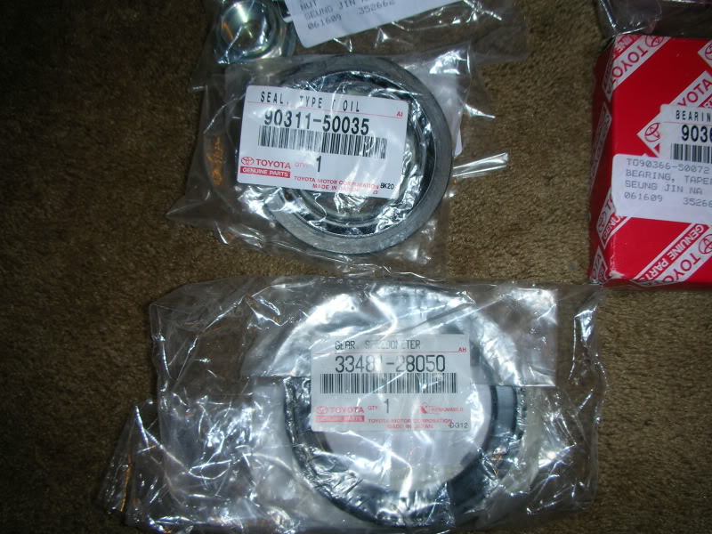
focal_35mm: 35
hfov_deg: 52.6
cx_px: 356
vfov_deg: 40.7
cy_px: 267
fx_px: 720
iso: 50
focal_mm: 5.8
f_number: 3
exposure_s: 1/60.1
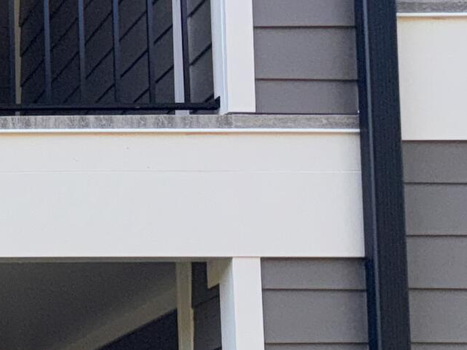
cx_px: -450
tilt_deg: +6.4
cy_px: 410
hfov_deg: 14.7
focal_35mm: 112
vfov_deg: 12.9
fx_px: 1511
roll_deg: -1.2
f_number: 1.78
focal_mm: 6.76
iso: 50
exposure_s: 1/1678
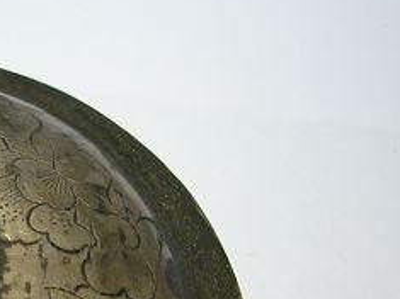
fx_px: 855
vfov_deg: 19.5
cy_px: 277
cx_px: -41
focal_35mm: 74
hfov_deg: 24.5
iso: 100
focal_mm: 4.7
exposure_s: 1/13
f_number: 2.8
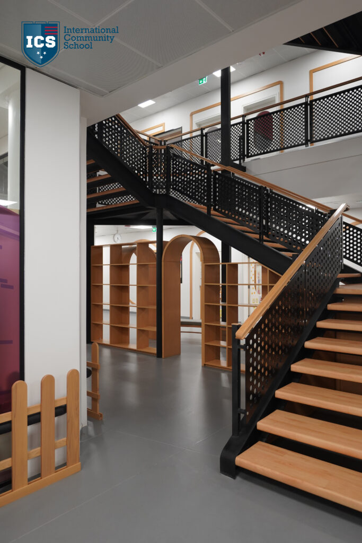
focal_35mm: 24
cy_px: 272
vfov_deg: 73.7
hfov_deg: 53.1
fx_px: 362
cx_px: 181
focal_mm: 16.4
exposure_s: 1/80
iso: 400
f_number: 2.8
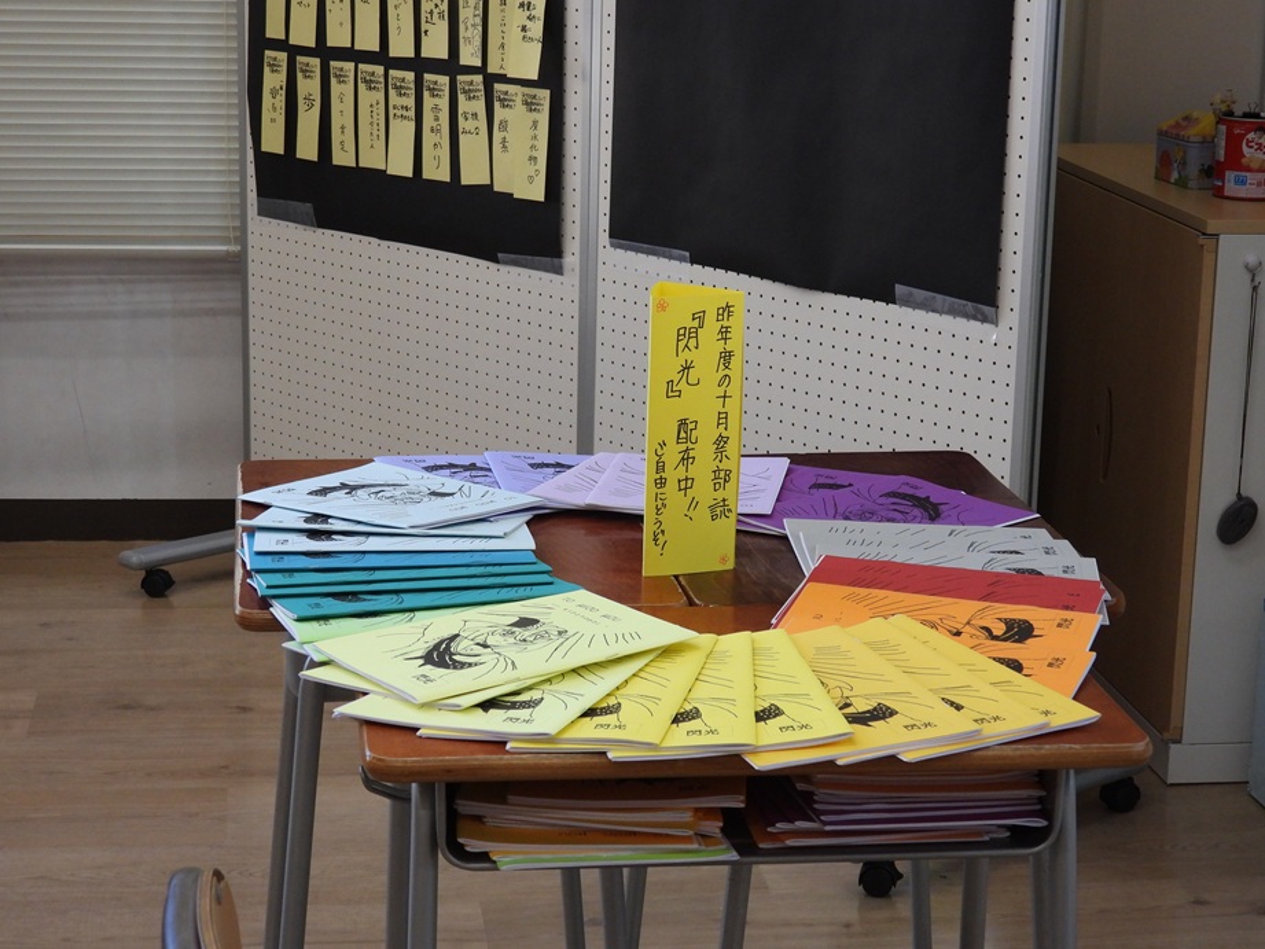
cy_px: 474
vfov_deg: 19.6
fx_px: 2741
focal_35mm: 75
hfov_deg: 26.0
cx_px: 632
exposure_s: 1/125
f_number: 3.5
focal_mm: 13.4
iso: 400
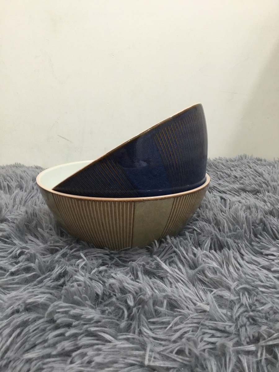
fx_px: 333
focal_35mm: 31
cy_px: 186
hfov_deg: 45.4
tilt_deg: -15.5
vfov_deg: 58.4
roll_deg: -0.7
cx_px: 140
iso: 160
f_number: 2.4
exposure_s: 1/33
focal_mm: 3.3
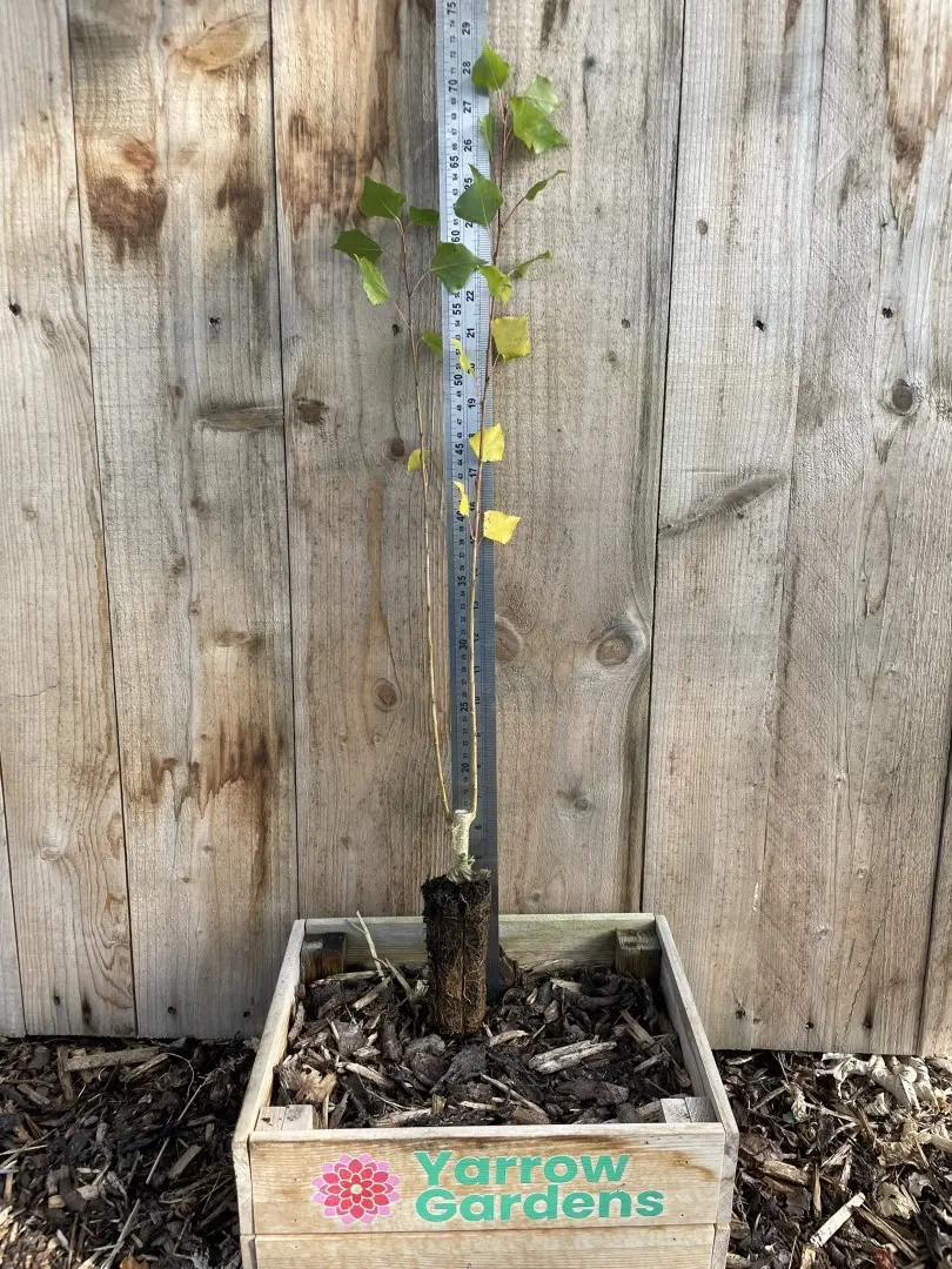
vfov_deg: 67.3
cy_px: 634
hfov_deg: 53.1
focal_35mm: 26
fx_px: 953
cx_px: 476
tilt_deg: -16.8
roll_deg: -2.6
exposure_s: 1/304
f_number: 1.6
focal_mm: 4.2
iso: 32
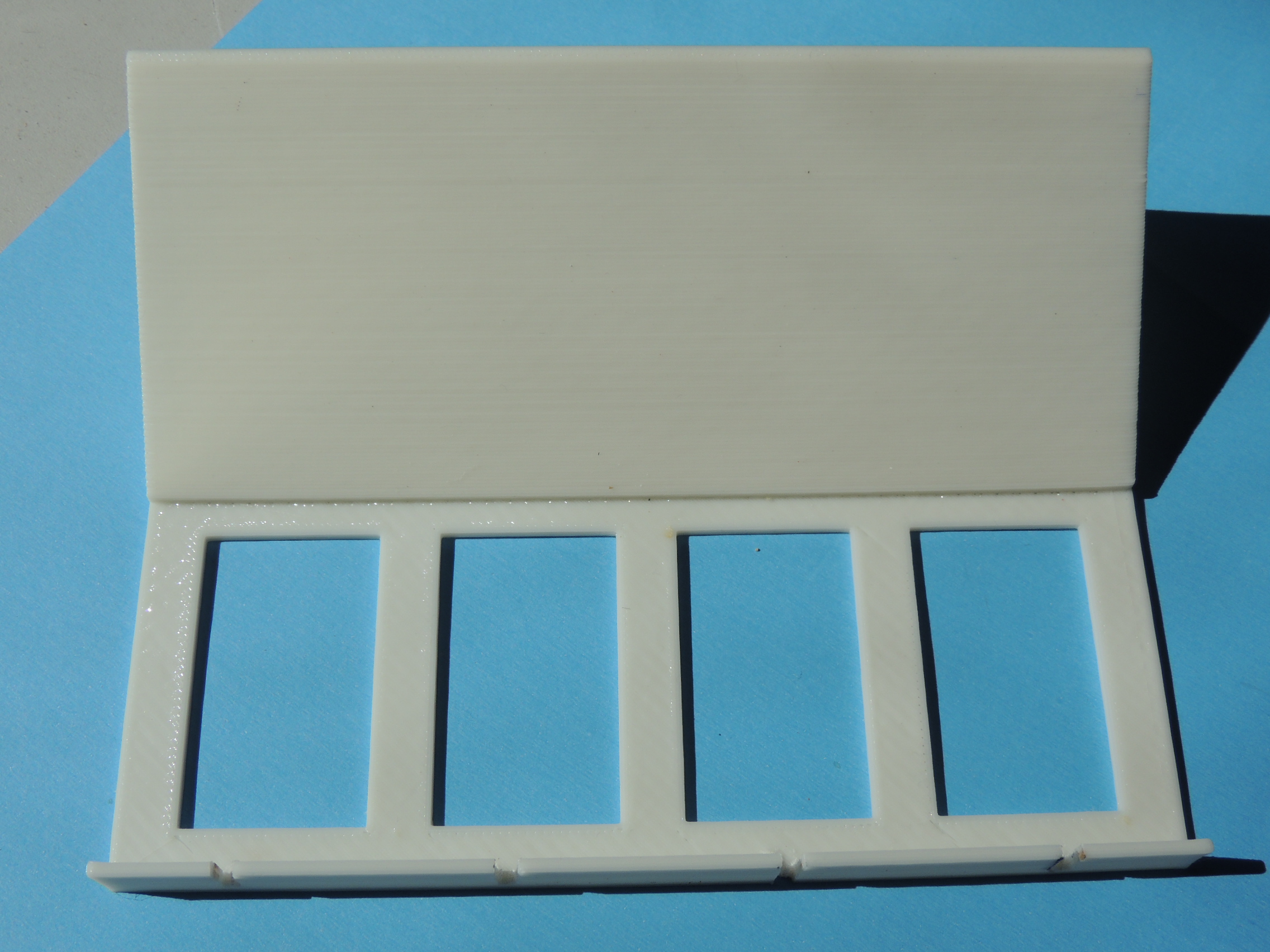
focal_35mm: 43
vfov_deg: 33.6
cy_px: 476
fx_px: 1578
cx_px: 635
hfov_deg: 43.9
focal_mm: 7.6
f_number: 4.8
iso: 100
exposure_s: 1/1250
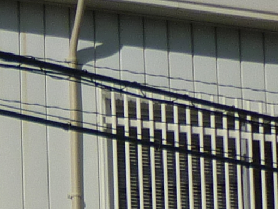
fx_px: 1896
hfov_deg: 8.1
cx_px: -240
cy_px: 615
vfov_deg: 5.9
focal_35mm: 236
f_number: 8
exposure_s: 1/640
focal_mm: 5.5
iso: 80
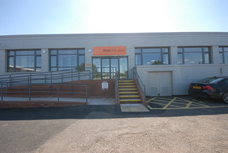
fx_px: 95
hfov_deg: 100.3
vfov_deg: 77.5
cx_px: 114
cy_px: 76
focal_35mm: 15
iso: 400
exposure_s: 1/320
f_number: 9
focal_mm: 10
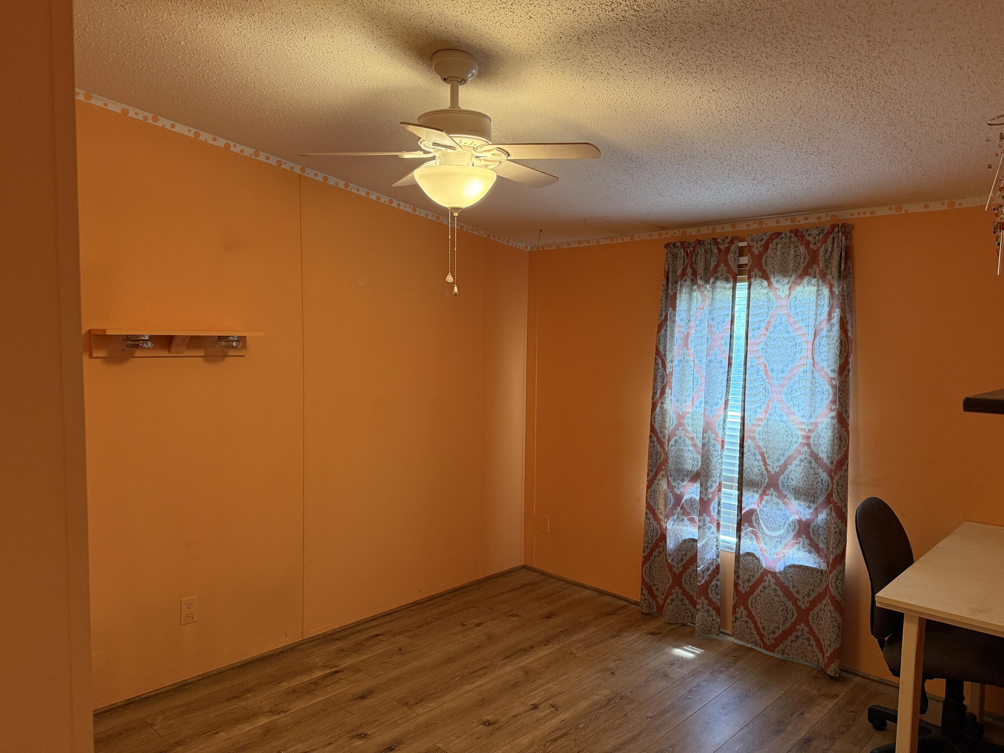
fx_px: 696
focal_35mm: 24
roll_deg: -1.8
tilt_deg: -4.0
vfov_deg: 56.8
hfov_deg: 71.6
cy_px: 376
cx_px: 502
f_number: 1.78
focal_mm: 6.76
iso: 250
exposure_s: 1/60
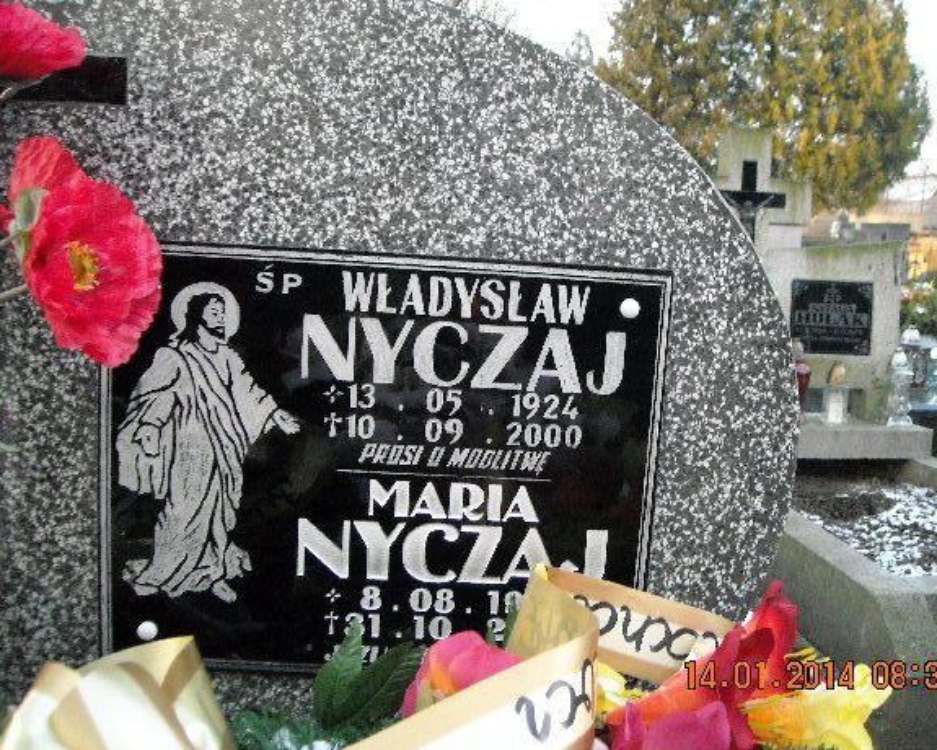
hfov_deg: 47.9
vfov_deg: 39.2
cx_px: 481
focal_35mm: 38
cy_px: 367
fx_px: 1054
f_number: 2.8
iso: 541
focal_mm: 5.7
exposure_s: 1/192
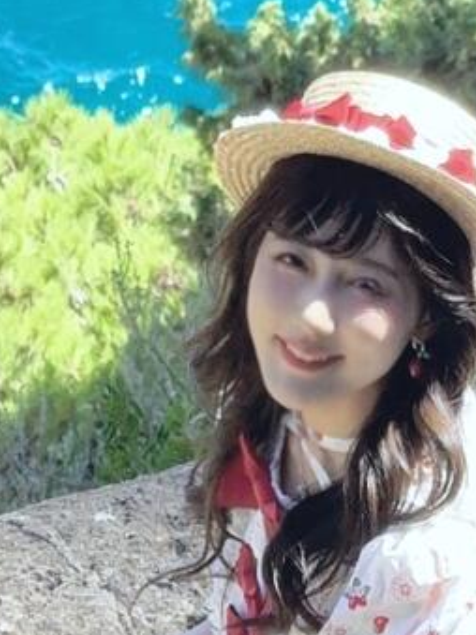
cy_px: 438
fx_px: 10824
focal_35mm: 590
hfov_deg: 2.5
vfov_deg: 3.4
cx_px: 399
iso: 80
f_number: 2.8
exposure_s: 1/243
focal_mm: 15.66
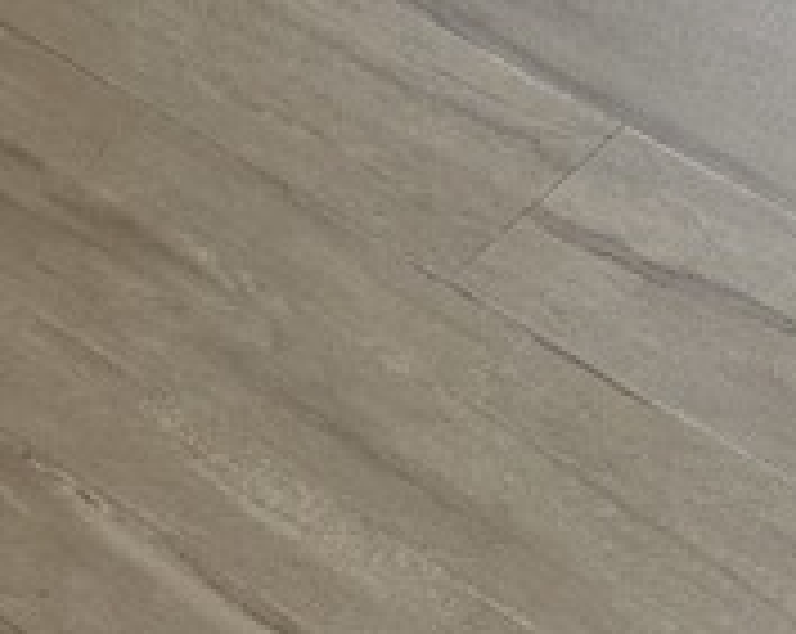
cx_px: -612
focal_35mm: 183
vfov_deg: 7.0
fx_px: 4304
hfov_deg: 10.0
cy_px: -1646
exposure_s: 1/60
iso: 32
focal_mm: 5.4
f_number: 1.8
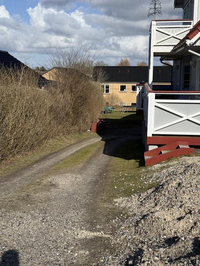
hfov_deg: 30.3
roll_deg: +0.6
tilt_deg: -8.3
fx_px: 370
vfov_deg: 39.7
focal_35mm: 48
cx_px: 100
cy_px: 133
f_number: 1.78
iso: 64
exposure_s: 1/7143
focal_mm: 6.76
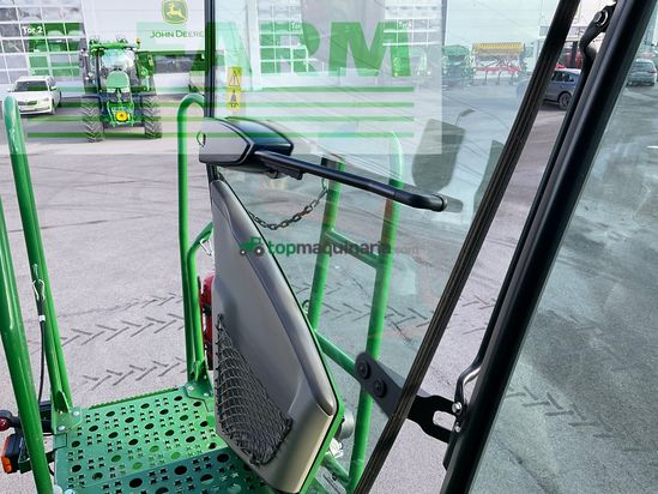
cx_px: 329
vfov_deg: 48.2
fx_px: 551
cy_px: 247
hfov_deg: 61.6
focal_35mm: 29
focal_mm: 3
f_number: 1.8
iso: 16
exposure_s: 1/331
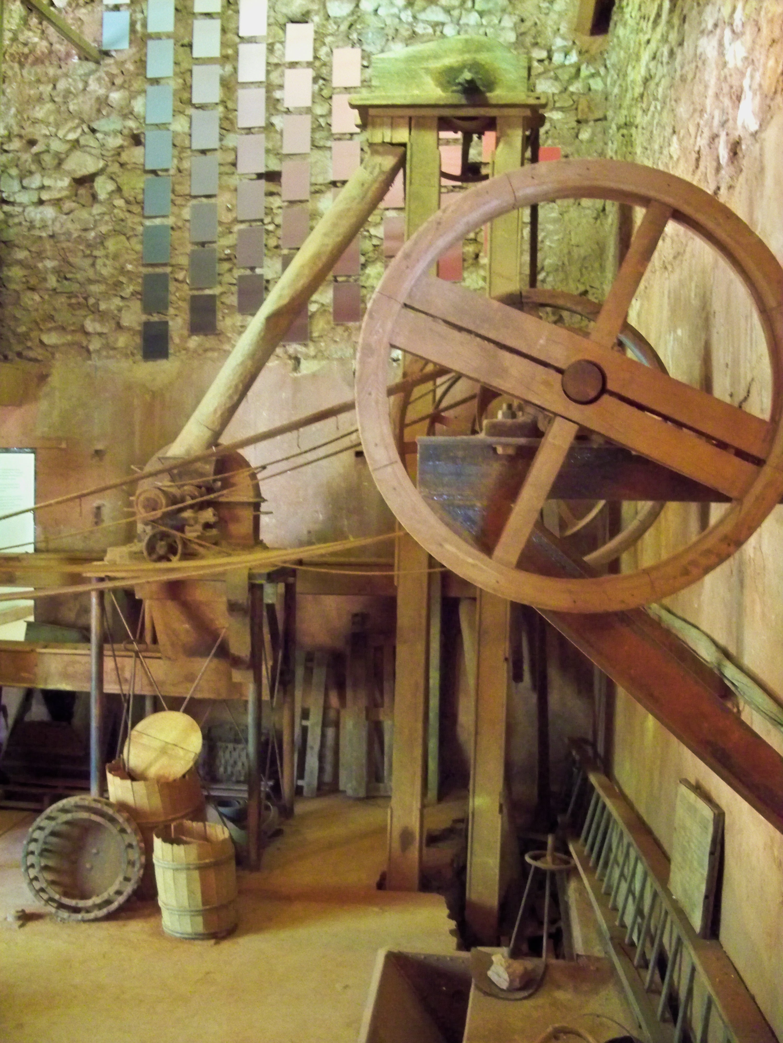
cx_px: 392
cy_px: 522
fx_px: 1056
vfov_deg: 52.6
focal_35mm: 35
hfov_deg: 40.7
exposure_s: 1/8
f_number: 3.5
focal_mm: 6.2
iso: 1600
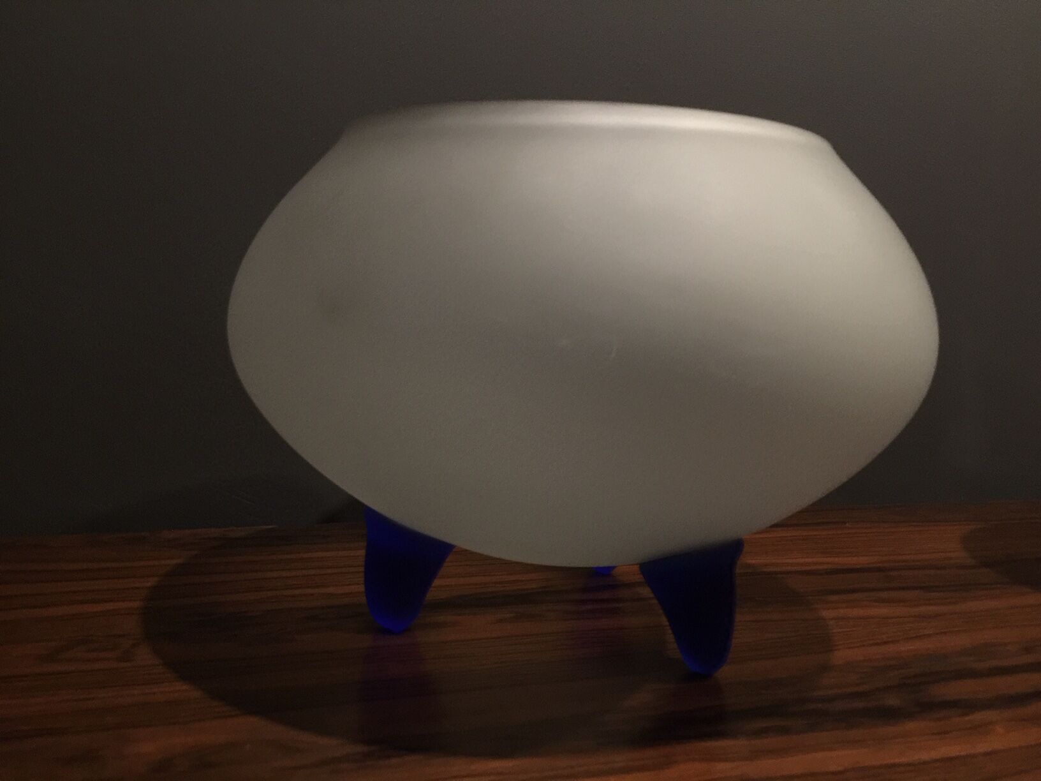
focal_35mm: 29
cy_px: 390
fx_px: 872
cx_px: 520
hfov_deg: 61.7
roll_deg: -3.7
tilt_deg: -6.5
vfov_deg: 48.2
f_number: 2.2
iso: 125
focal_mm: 4.15
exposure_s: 1/4
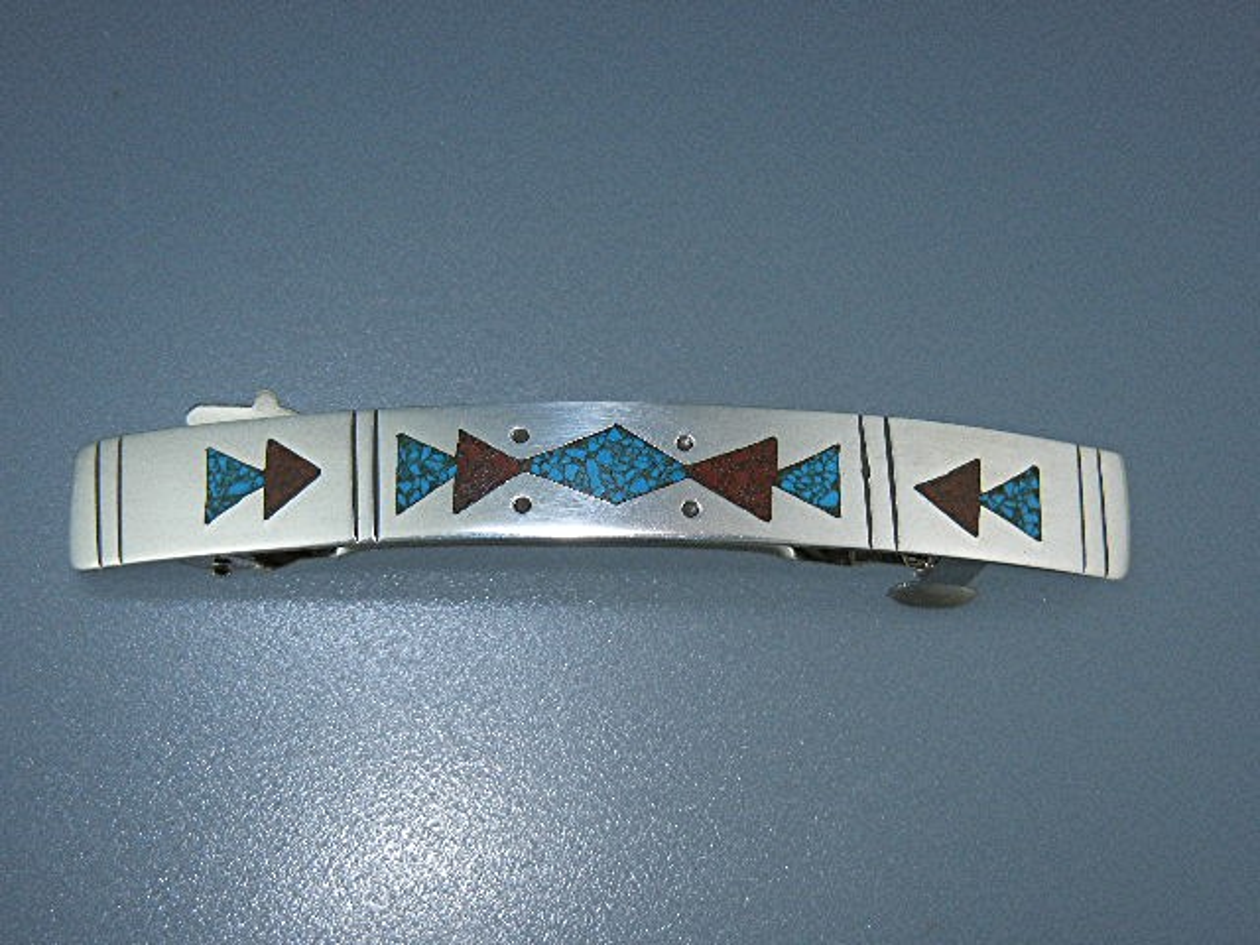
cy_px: 472
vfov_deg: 19.1
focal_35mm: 77
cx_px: 630
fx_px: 2803
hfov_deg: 25.3
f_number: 4.3
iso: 200
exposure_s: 1/30
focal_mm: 13.9
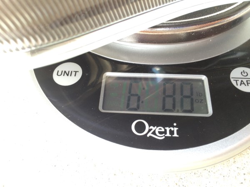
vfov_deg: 48.2
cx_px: 125
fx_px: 209
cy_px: 94
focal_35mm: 29
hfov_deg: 61.7
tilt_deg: -56.9
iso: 50
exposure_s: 1/30
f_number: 2.2
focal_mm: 4.15
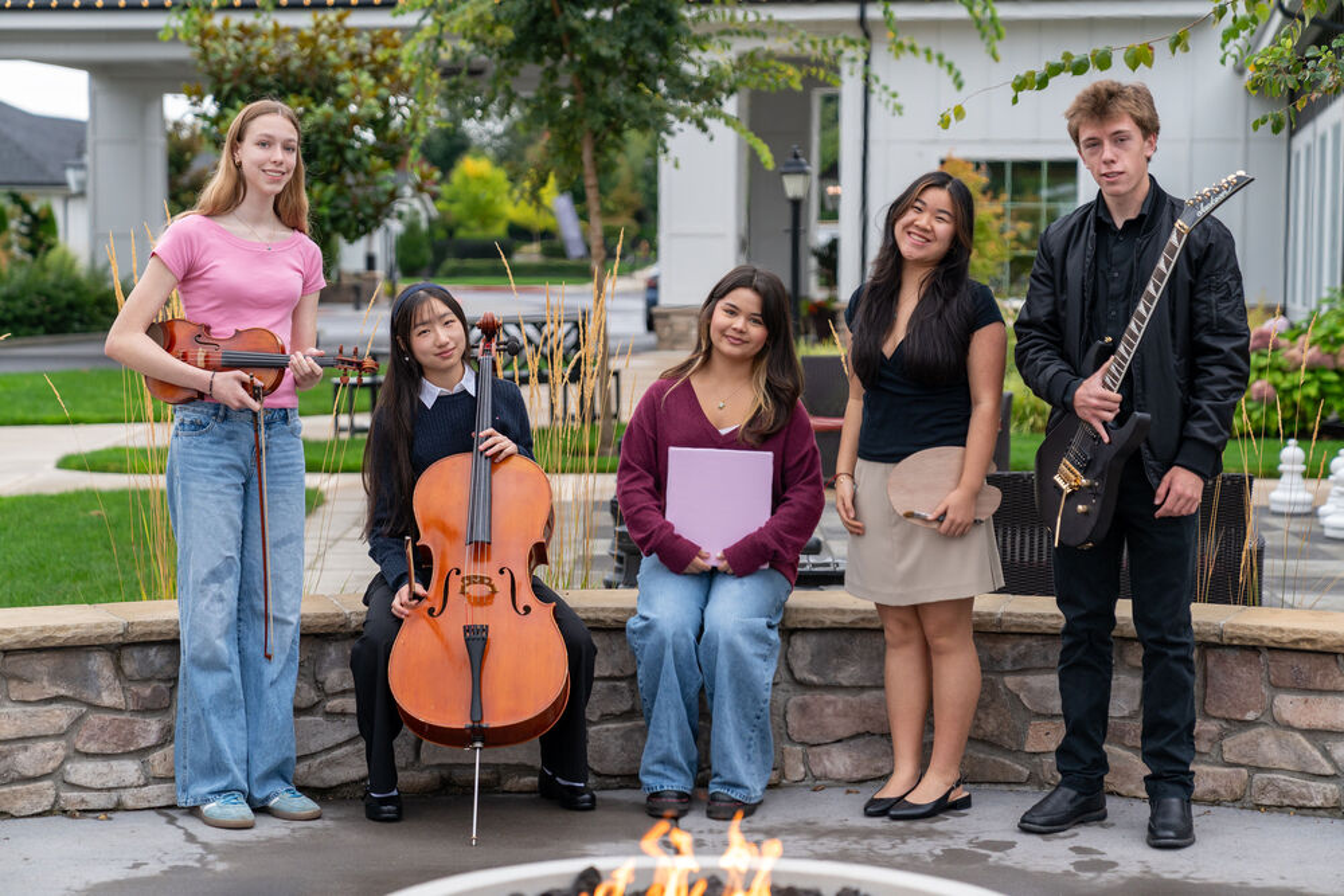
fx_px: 2614
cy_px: 448
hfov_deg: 28.8
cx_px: 672
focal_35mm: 70
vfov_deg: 19.5
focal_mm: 70
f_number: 2.8
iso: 320
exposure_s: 1/640
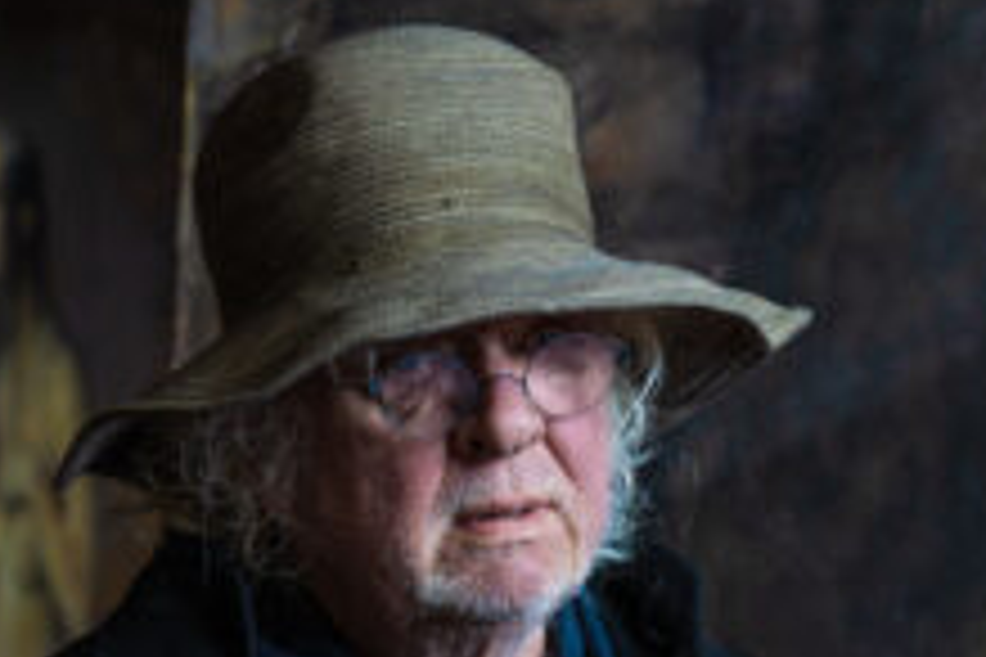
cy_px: 832
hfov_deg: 12.0
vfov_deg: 7.9
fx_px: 4683
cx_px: 705
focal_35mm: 171
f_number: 4
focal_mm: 58
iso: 160
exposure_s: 1/125
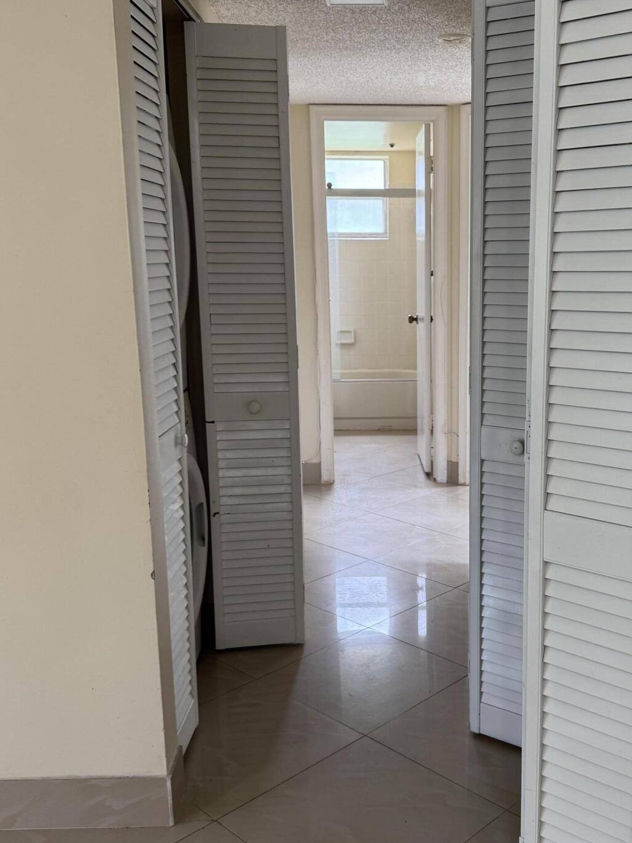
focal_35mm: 35
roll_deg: -0.2
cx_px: 437
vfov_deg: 52.6
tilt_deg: -12.0
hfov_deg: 40.1
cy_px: 421
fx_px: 852
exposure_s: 1/120
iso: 125
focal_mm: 6.76
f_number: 1.78
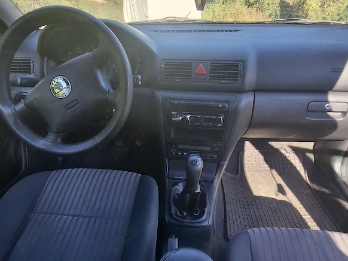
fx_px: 221
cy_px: 143
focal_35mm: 22
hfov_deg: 76.4
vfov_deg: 60.9
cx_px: 172
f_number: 2.2
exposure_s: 1/208
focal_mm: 1.64
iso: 40
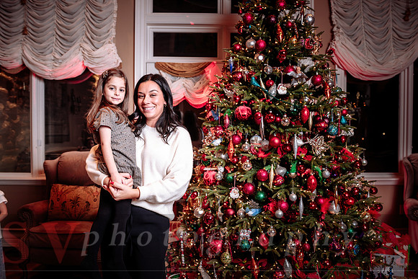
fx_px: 325
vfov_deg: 46.4
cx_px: 209
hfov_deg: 65.5
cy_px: 140
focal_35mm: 28
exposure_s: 1/125
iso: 1000
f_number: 3.5
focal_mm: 28
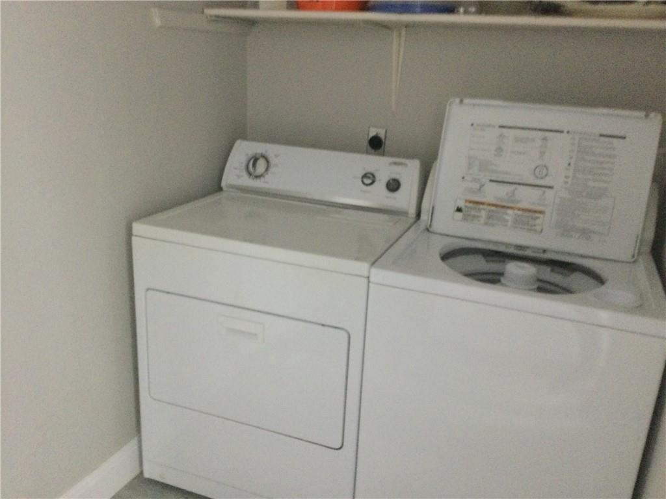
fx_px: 596
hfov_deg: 58.4
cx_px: 333
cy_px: 250
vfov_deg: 45.4
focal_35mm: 31
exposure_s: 1/15
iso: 400
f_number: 2.4
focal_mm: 3.3
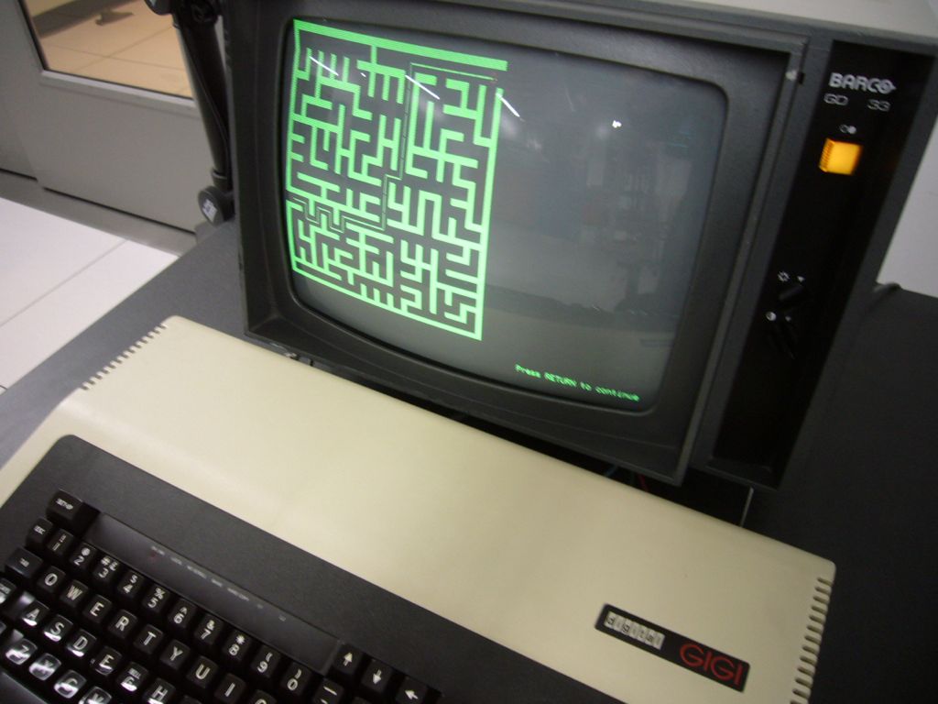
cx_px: 469
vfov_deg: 49.7
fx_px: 759
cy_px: 352
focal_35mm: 28
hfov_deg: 63.4
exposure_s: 1/13
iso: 100
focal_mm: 4.6
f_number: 2.8
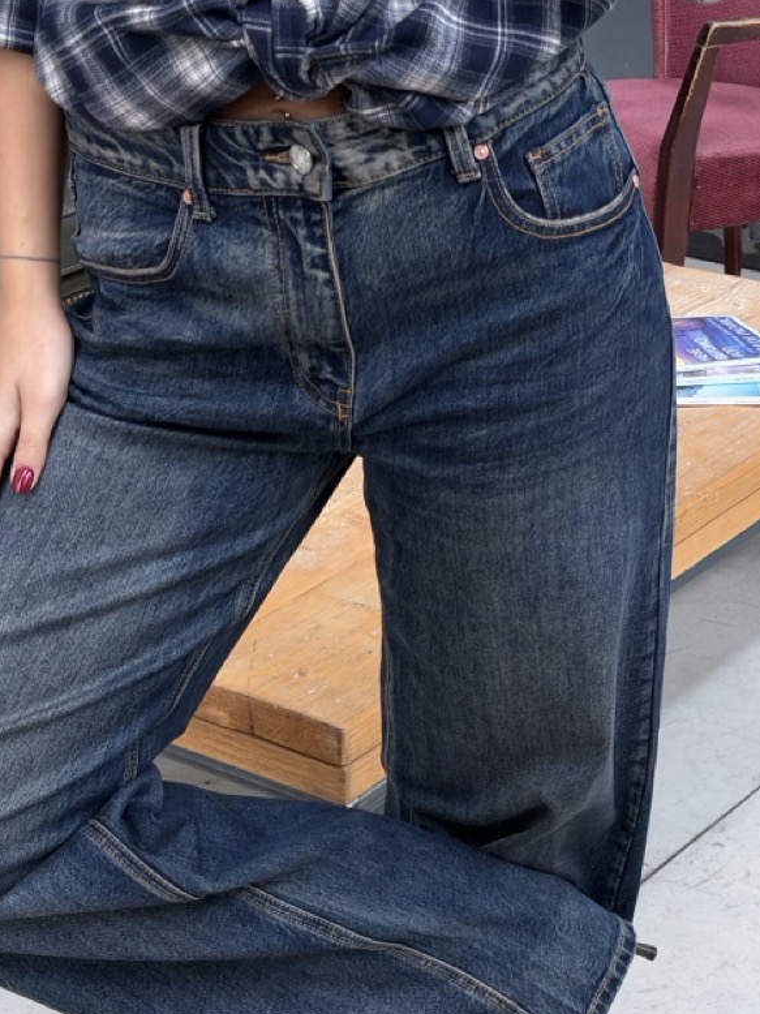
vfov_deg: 24.6
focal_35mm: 79
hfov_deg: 18.6
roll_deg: +1.1
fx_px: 2314
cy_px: 654
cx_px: 456
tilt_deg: -36.7
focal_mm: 6.76
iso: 160
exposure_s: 1/60
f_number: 1.78
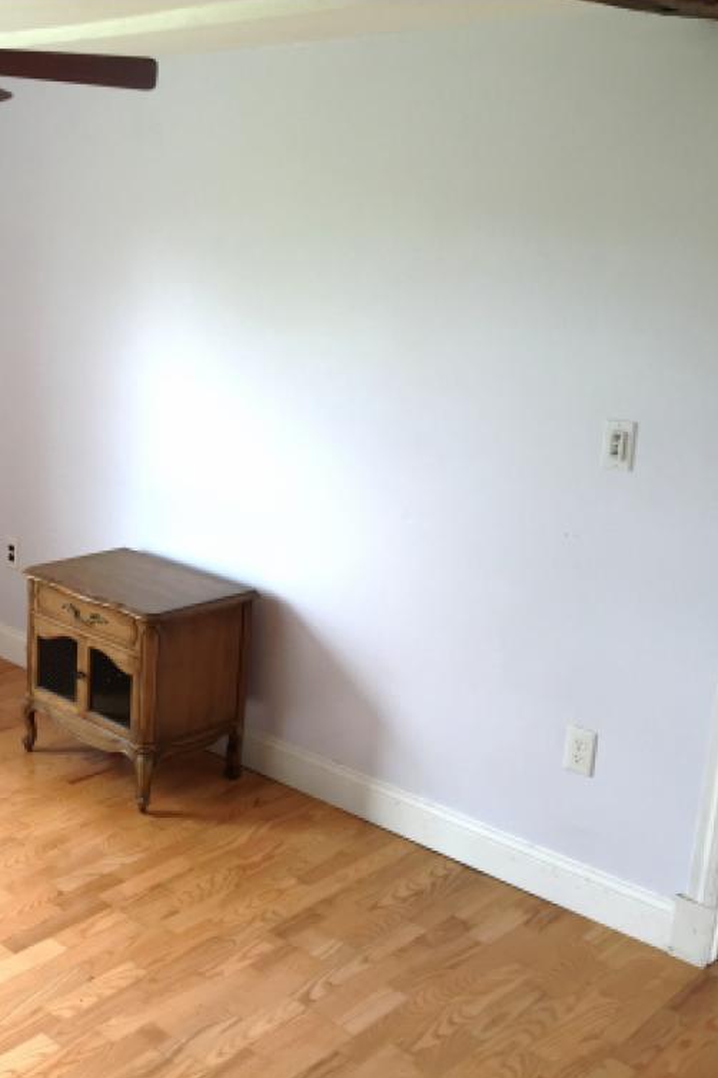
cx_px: 57
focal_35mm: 41
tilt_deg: -15.8
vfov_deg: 47.4
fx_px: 1228
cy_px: 535
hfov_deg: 31.0
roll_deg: -1.2
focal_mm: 4.15
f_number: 2.2
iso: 50
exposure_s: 1/30
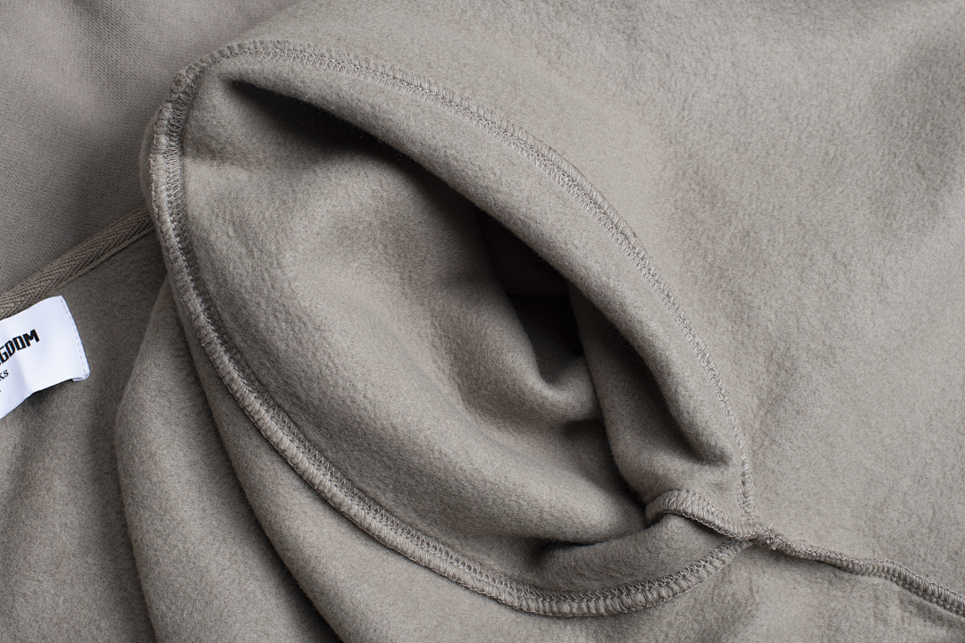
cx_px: 482
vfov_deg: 27.0
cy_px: 322
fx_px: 1340
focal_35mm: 50
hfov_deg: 39.6
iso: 100
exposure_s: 1/125
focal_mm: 50
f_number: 14
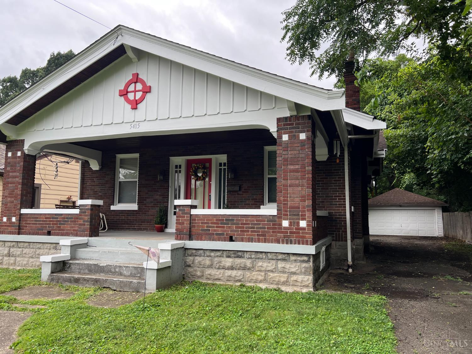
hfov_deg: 67.3
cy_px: 177
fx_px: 355
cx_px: 236
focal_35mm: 26
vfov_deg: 53.1
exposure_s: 1/539
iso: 50
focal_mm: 5.7
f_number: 1.5
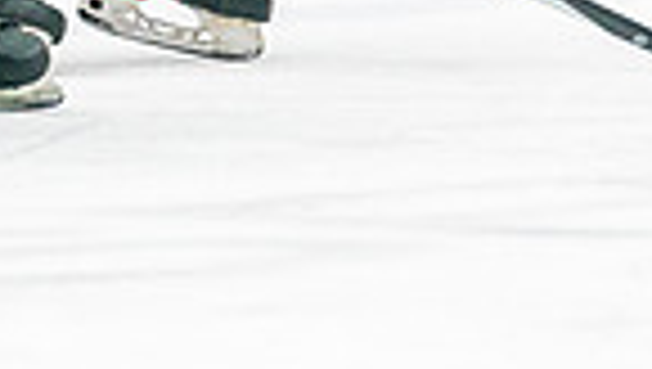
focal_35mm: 978
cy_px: -198
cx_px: 514
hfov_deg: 2.2
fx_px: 16930
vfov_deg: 1.2
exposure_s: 1/1000
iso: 3200
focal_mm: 179
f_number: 2.8
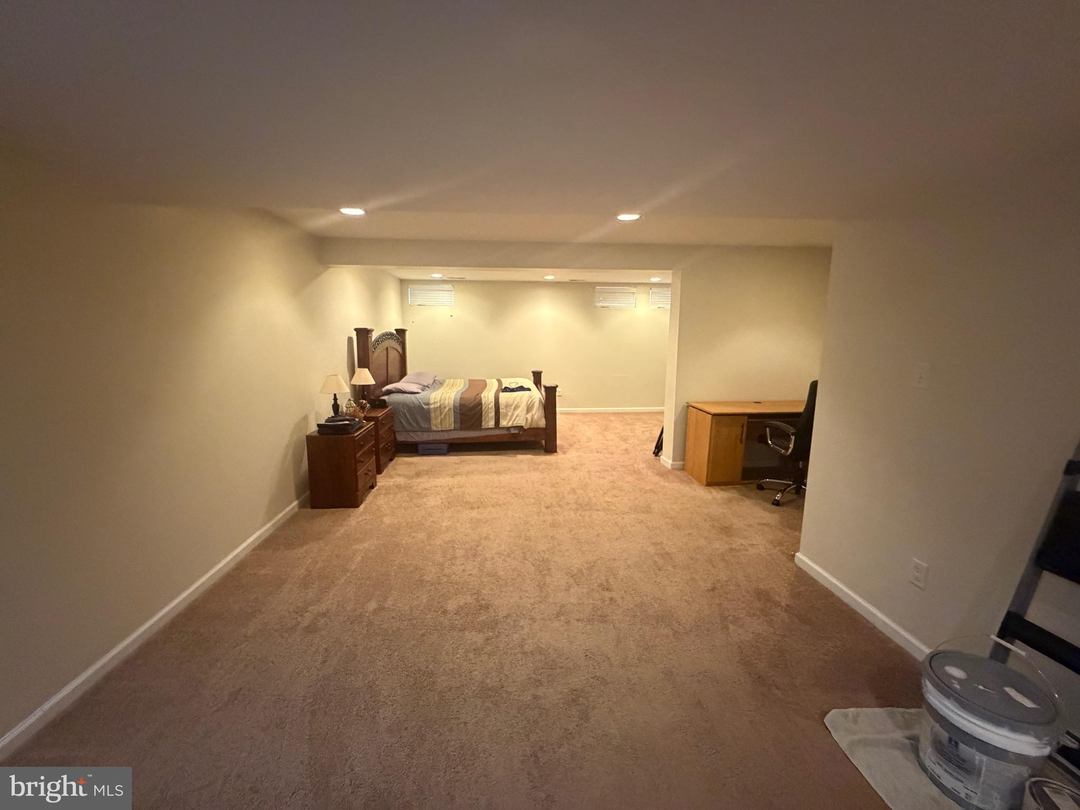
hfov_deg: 102.1
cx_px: 540
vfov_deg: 85.7
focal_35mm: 14
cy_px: 405
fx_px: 437
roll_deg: -1.1
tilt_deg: -10.4
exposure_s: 1/60
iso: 1000
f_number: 2.2
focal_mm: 2.22
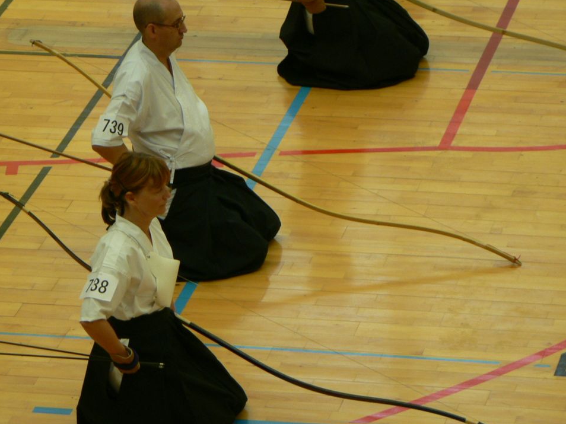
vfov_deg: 6.5
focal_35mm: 229
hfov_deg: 8.6
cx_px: 241
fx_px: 3743
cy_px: 240
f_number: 3.3
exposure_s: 1/30
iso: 100
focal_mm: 30.4
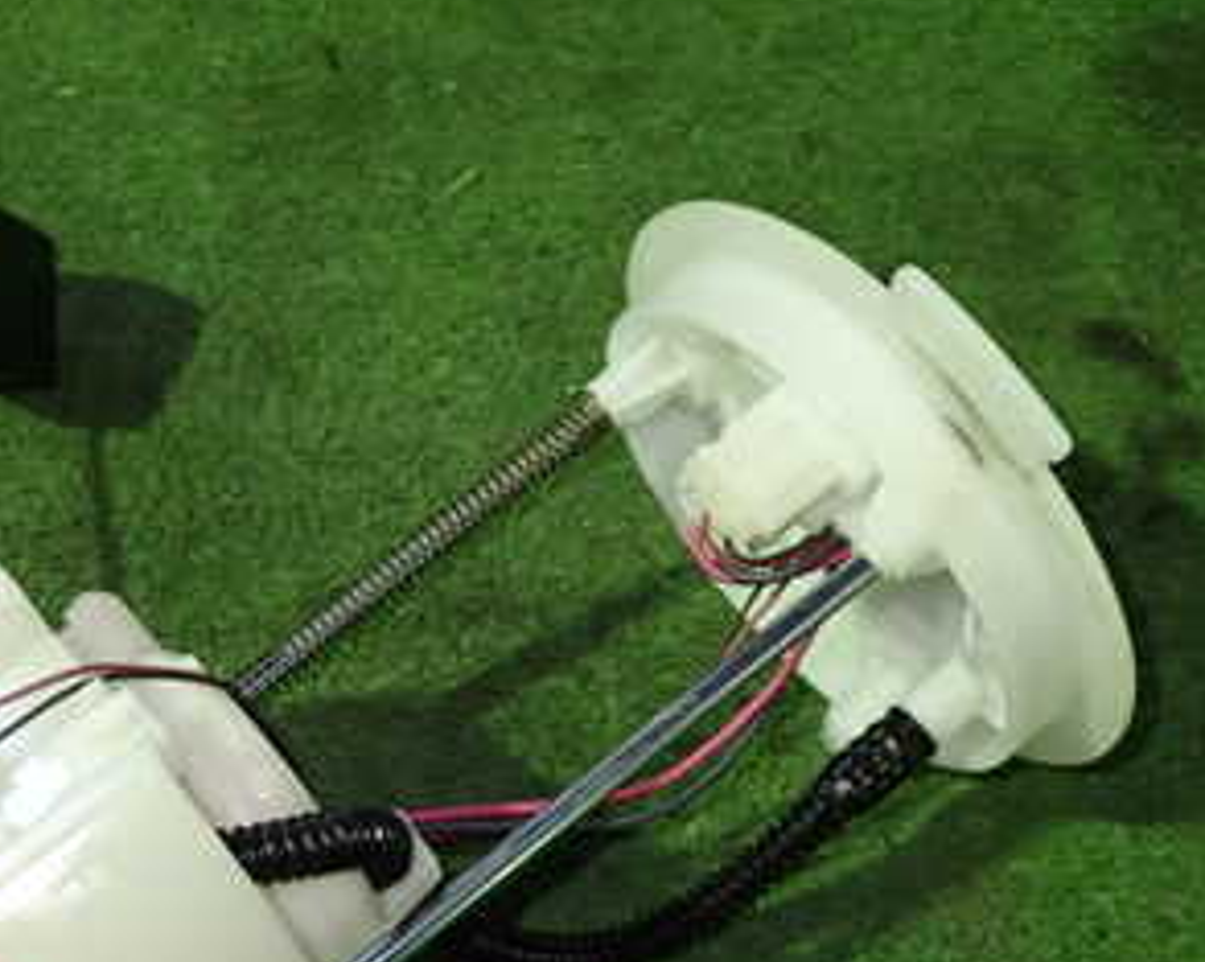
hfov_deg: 31.0
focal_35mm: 60
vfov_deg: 25.0
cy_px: 761
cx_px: 308
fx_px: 2138
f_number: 2.3
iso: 400
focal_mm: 5.4
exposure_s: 1/30
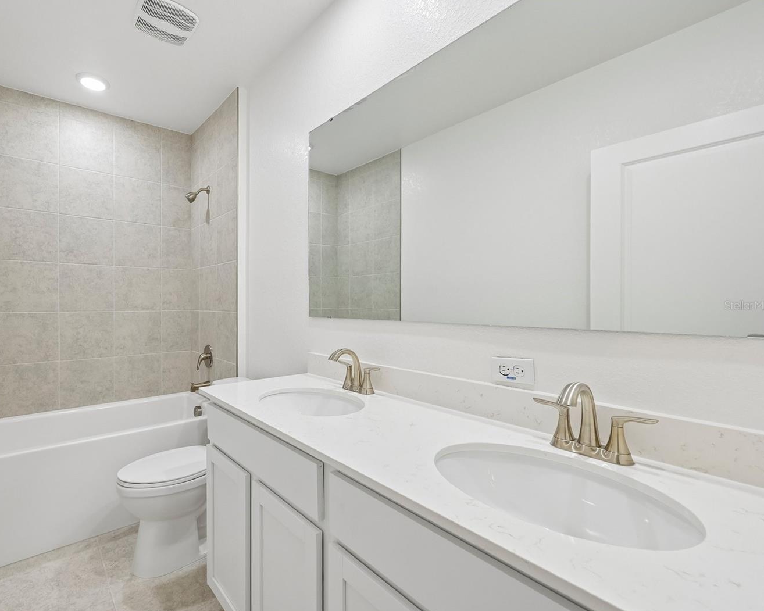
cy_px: 305
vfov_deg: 80.4
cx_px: 311
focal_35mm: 16
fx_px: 362
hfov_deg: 92.1
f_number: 8
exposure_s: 1/50
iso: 400
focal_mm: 14
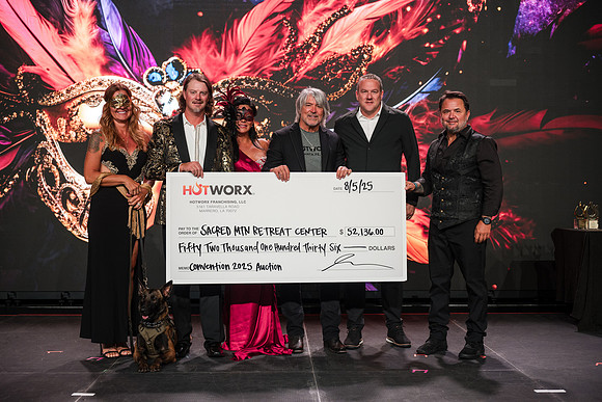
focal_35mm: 50
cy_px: 201
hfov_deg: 39.6
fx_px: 836
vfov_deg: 27.0
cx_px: 301
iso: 800
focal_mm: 50
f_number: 2.8
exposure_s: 1/125
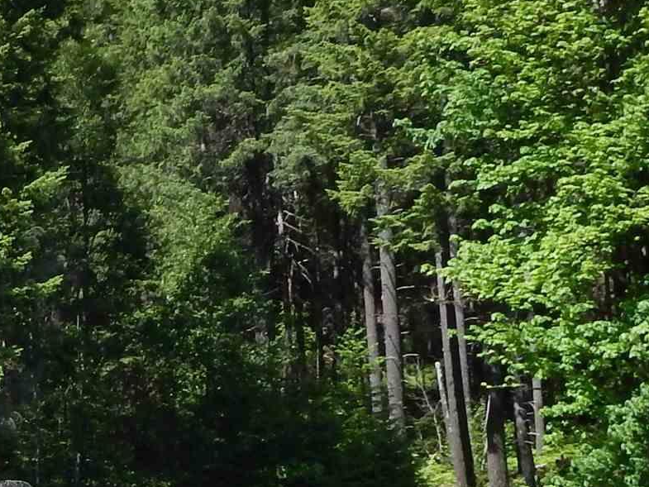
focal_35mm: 90
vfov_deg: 16.4
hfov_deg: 19.6
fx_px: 1688
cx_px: -247
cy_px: 312
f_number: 3
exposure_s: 1/800
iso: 125
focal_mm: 4
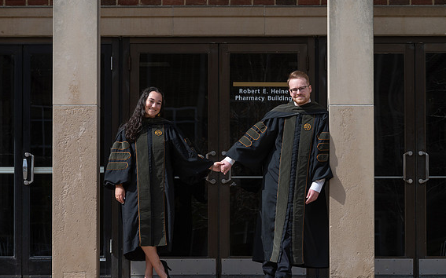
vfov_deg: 7.8
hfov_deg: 12.4
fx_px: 2054
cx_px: 232
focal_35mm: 169
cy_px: 152
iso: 125
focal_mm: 155
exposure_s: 1/320
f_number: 6.3
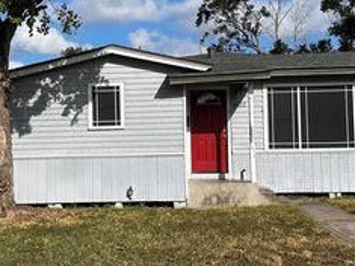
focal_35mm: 51
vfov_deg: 28.5
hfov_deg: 37.5
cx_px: 165
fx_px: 523
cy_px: 117
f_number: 1.78
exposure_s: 1/6211
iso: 80
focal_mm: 6.86
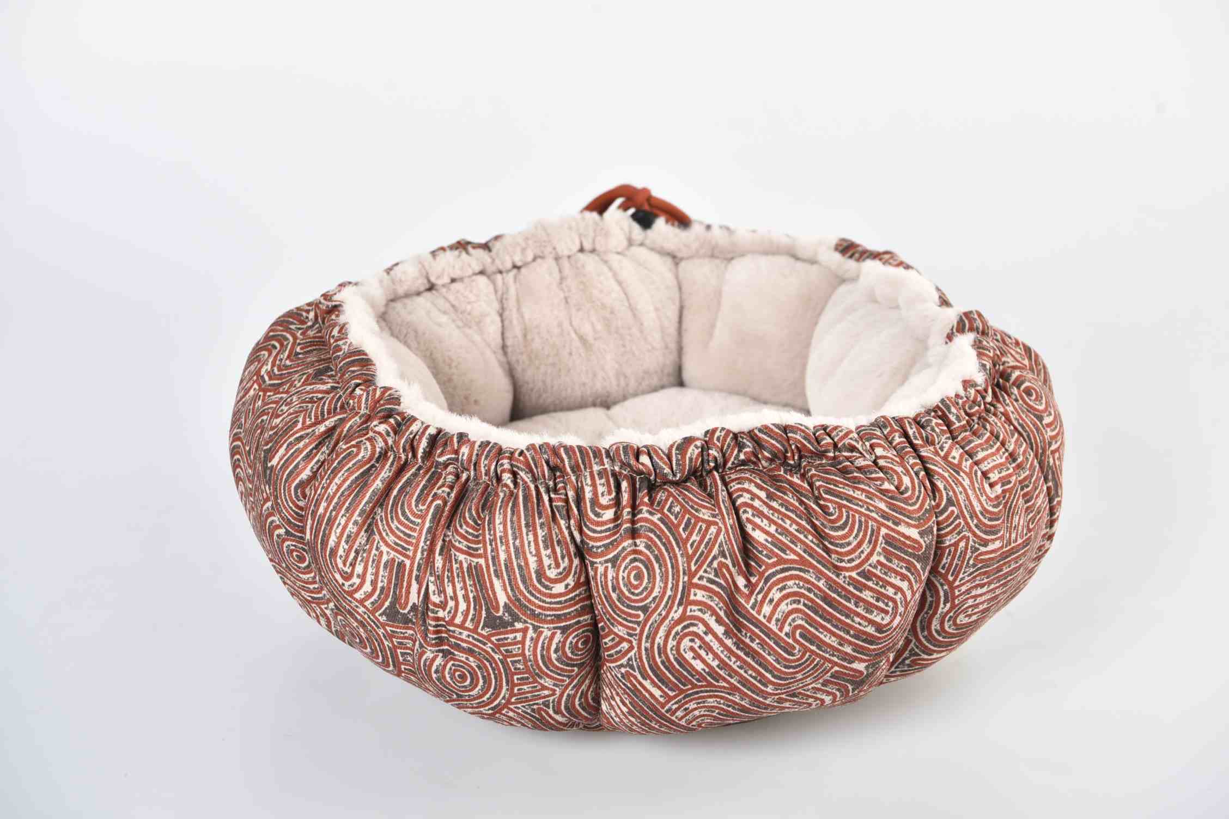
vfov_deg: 20.9
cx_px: 614
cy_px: 410
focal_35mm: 65
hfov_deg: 31.0
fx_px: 2219
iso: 320
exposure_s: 1/125
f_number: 9
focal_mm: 65
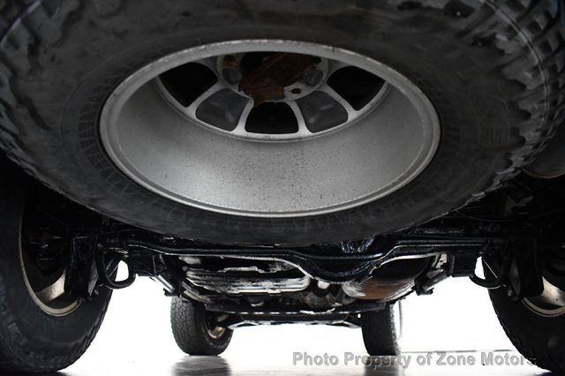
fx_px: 424
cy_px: 188
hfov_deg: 67.4
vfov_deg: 47.9
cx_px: 282
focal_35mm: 27
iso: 5600
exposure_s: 1/60
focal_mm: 18
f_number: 3.5
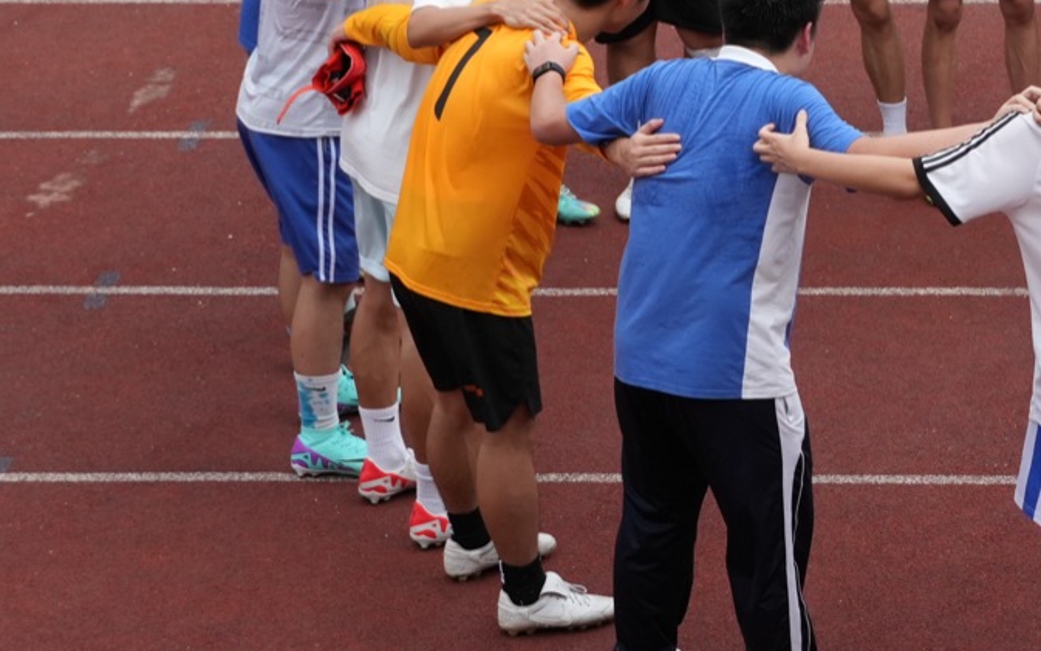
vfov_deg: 7.1
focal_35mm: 185
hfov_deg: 11.2
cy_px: 125
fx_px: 5256
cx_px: 1053
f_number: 5
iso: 640
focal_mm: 51
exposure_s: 1/2000
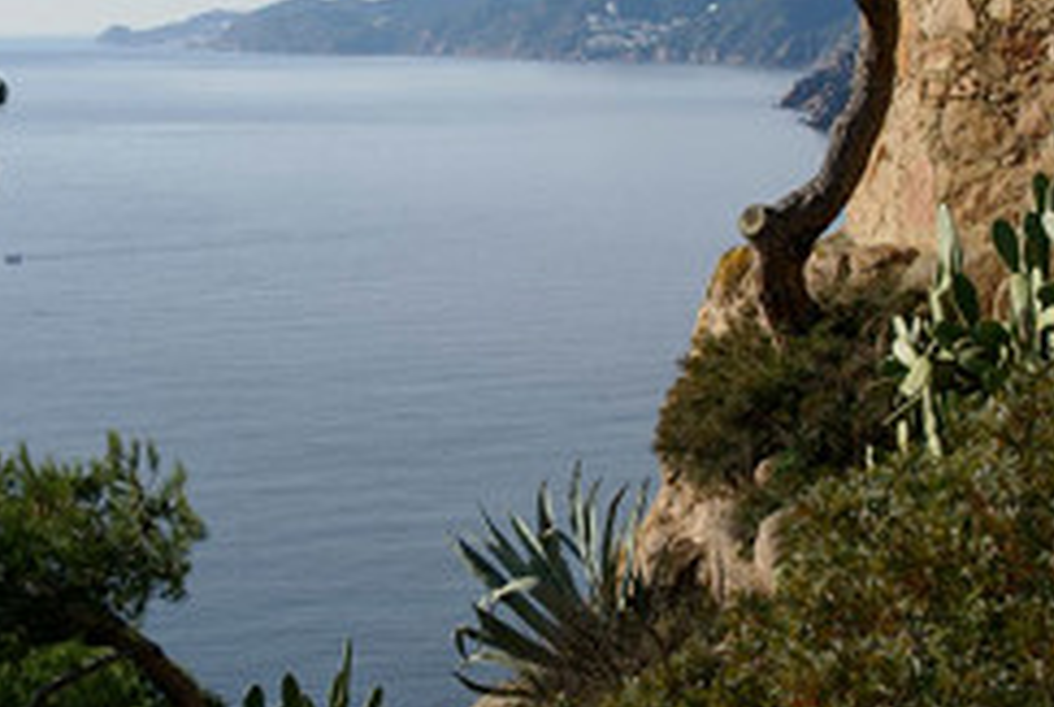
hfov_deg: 21.8
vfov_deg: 14.8
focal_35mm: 93
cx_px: 334
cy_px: 239
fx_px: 2724
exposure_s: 1/1000
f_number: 5.6
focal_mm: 35
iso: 100
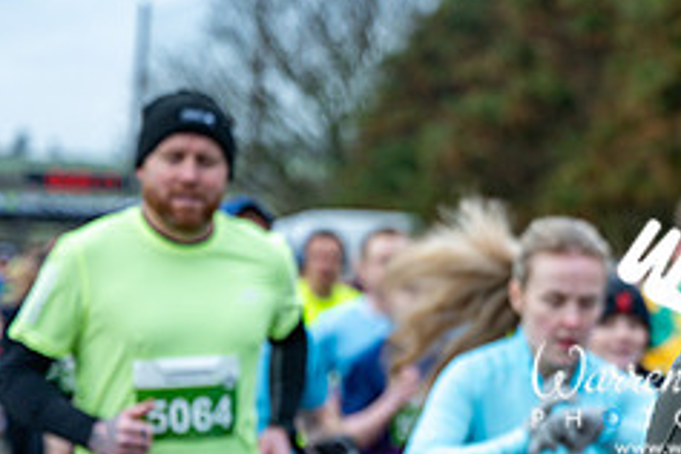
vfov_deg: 8.0
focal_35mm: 171
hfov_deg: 11.9
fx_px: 3234
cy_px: 329
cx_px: 718
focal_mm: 70
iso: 320
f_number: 2.8
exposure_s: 1/1250
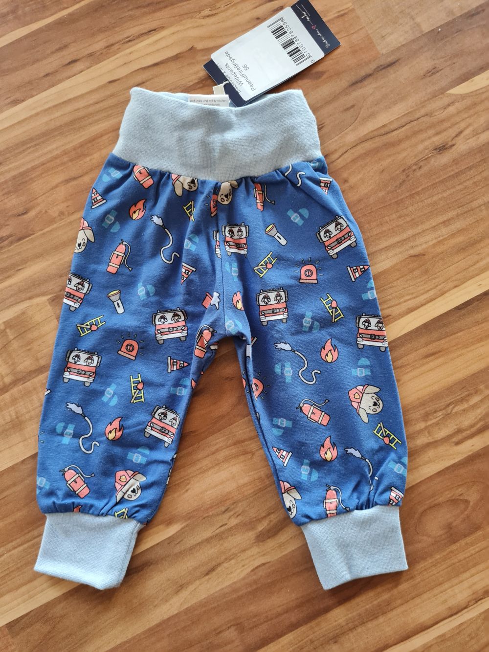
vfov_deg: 67.3
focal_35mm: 26
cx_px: 244
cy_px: 326
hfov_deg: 53.1
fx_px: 490
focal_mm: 5.4
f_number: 1.8
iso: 250
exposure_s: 1/50
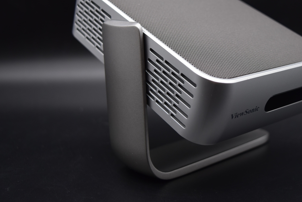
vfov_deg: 22.9
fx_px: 495
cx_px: 197
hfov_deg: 33.7
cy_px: 74
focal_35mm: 59
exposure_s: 1/60
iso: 400
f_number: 5
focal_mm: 30
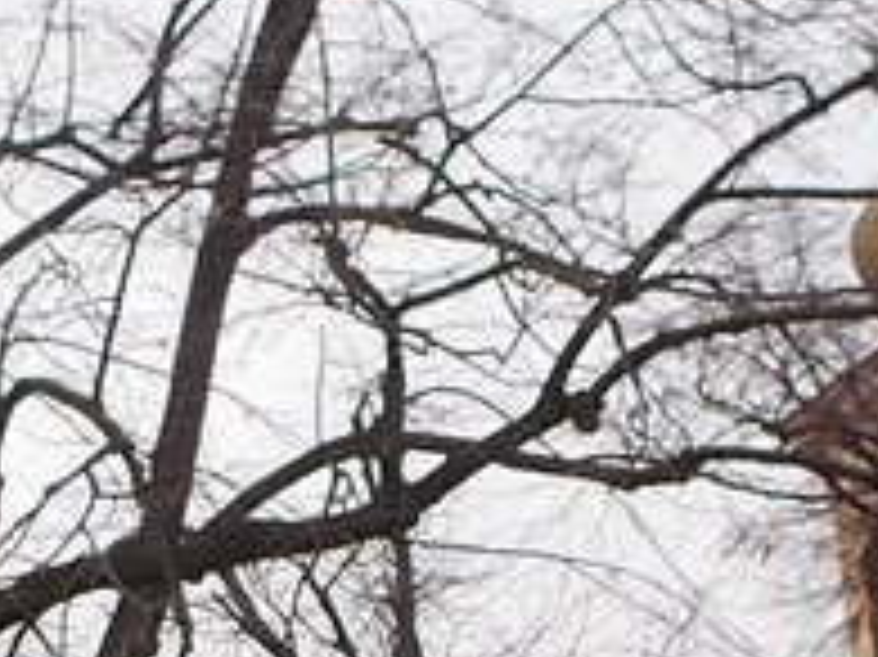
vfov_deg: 12.1
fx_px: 3016
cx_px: 410
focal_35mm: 119
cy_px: 850
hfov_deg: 16.6
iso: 80
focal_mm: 4.1
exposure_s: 1/400
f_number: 3.3
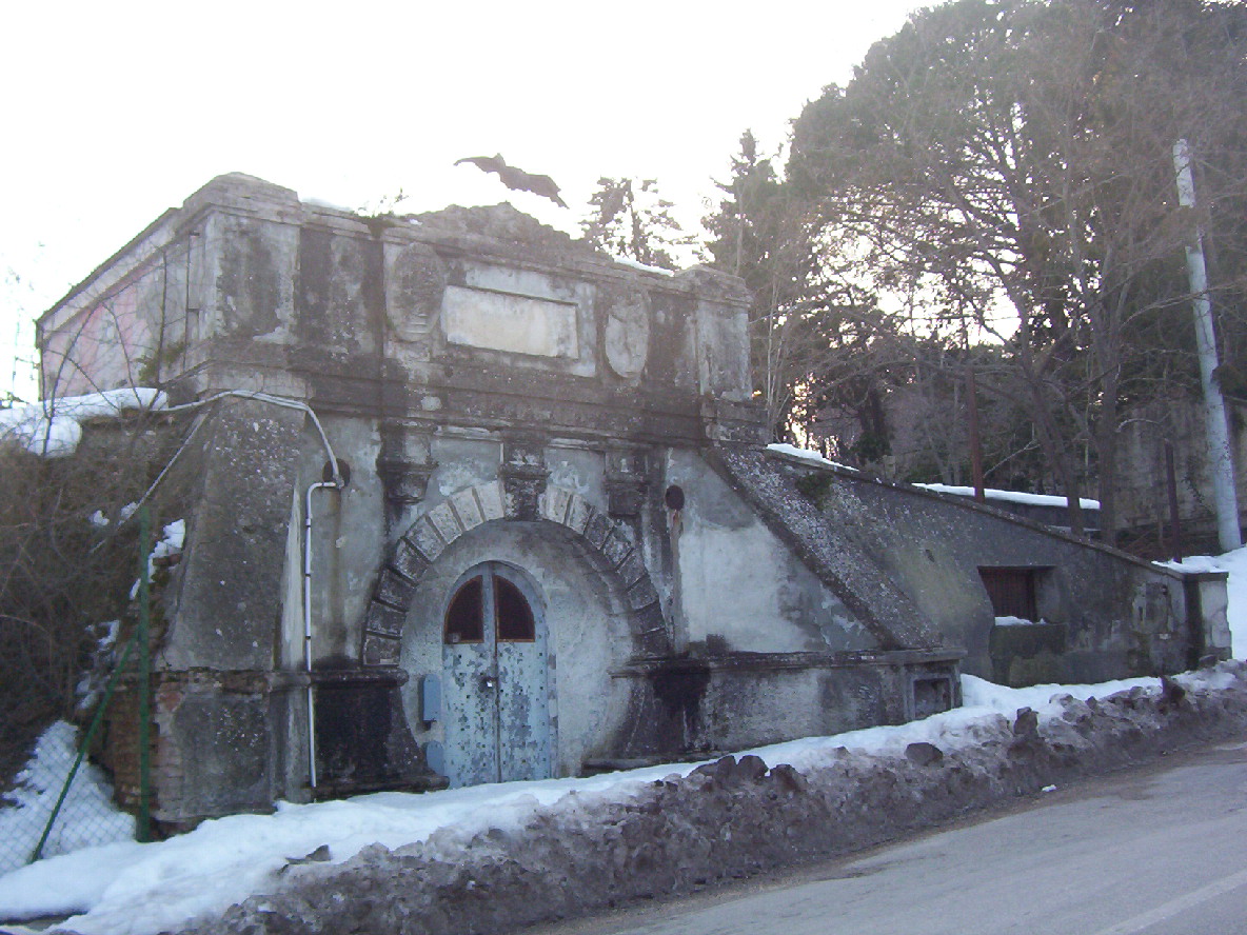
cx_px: 624
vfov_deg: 39.7
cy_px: 468
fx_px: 1297
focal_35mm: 36
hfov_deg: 51.4
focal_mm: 5.54
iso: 100
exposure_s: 1/331
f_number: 2.76
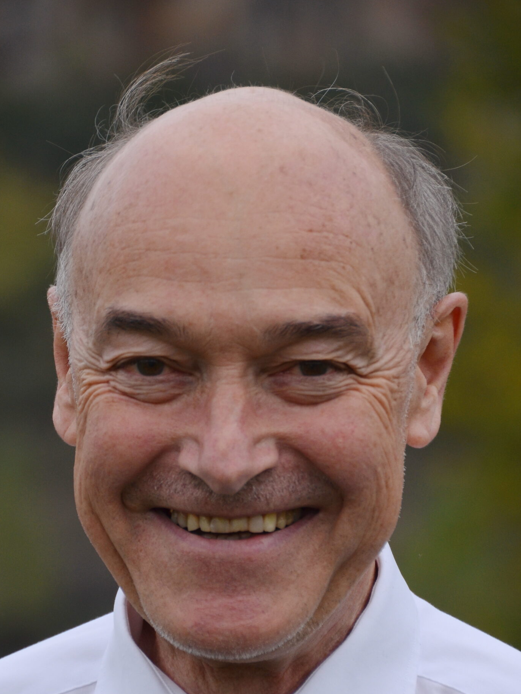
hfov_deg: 4.0
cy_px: 385
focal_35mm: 373
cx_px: 246
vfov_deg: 5.3
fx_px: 7478
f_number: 6.3
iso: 400
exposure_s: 1/500
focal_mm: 185
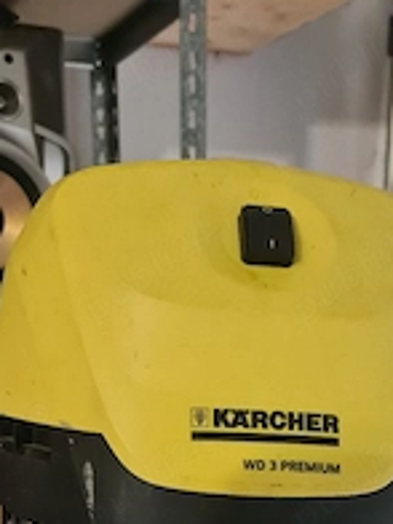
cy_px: 497
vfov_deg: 34.8
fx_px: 772
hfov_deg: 28.5
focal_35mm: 51
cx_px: 225
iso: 1250
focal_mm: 7
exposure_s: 1/100
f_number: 1.8
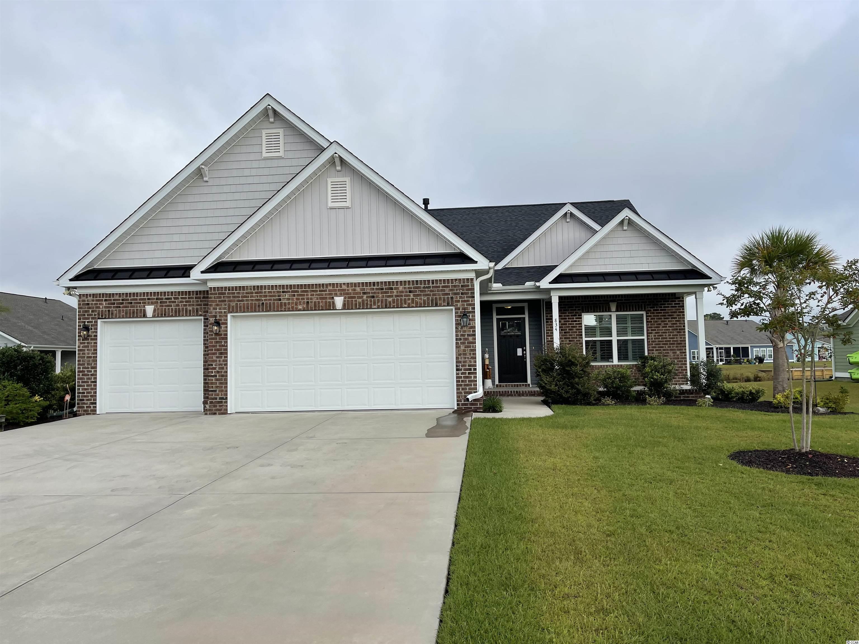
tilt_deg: +4.0
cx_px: 430
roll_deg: +1.6
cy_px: 322
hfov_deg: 67.3
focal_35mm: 26
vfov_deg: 53.1
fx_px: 645
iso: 32
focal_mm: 5.1
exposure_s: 1/2786
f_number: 1.6
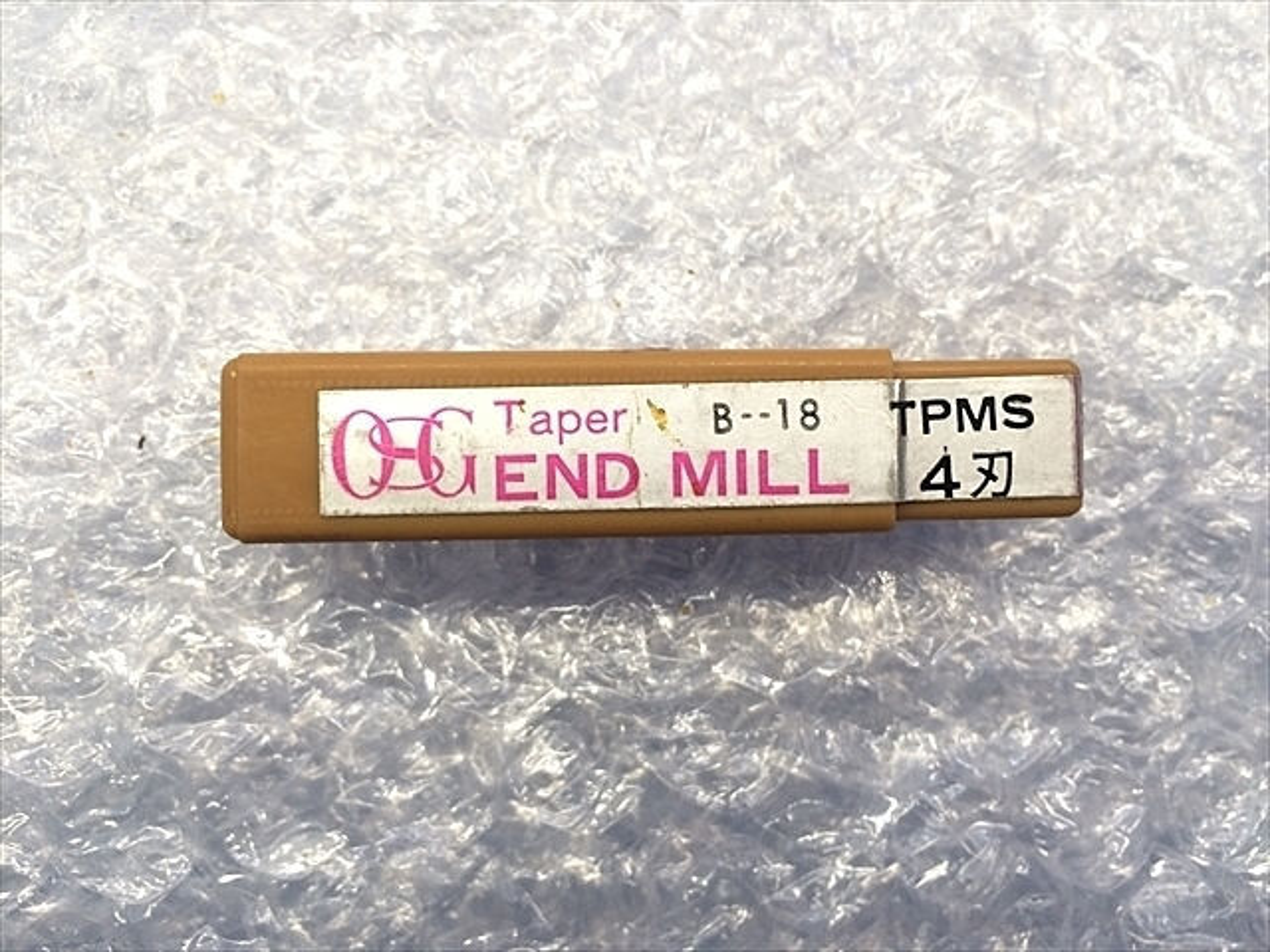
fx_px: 1064
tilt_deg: -83.3
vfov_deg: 48.2
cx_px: 635
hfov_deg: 61.7
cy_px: 476
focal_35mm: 29
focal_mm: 4.15
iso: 64
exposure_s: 1/30
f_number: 2.2
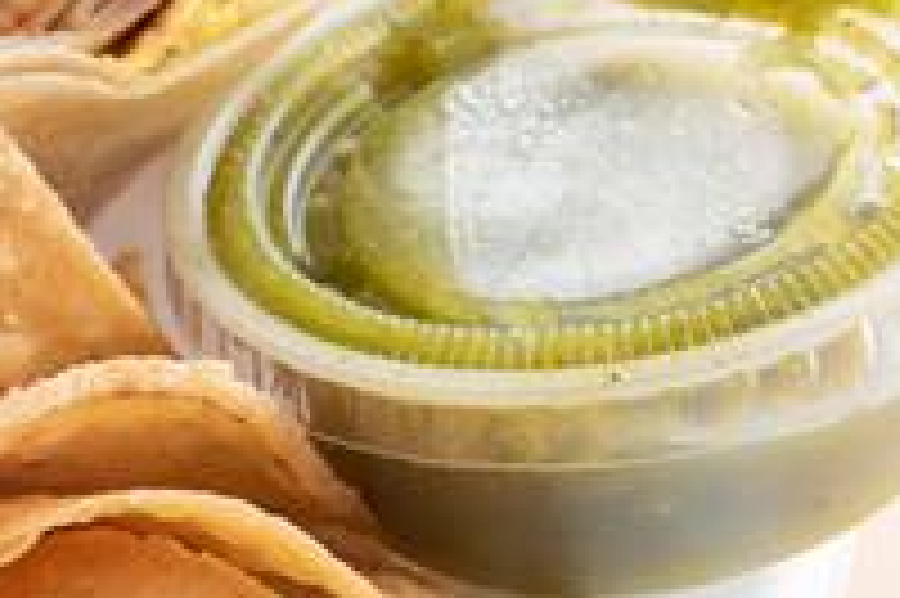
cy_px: 297
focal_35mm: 232
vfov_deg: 5.9
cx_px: -475
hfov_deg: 8.7
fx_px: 5795
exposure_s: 1/200
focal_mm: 70
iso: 100
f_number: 13
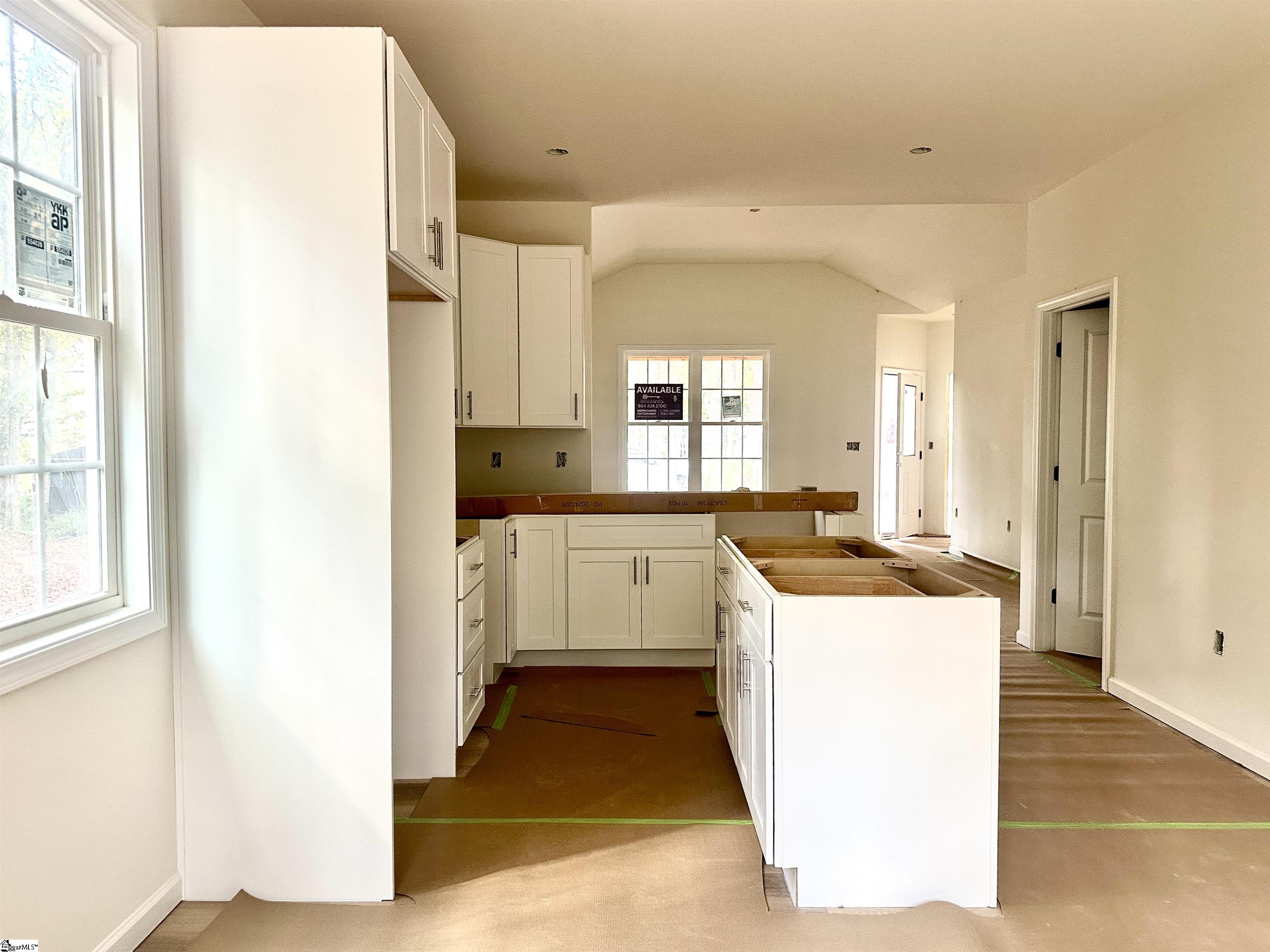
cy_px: 476
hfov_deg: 71.6
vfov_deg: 56.8
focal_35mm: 24
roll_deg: +0.7
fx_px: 880
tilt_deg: -3.1
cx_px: 635
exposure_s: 1/98
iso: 250
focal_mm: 6.86
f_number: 1.78
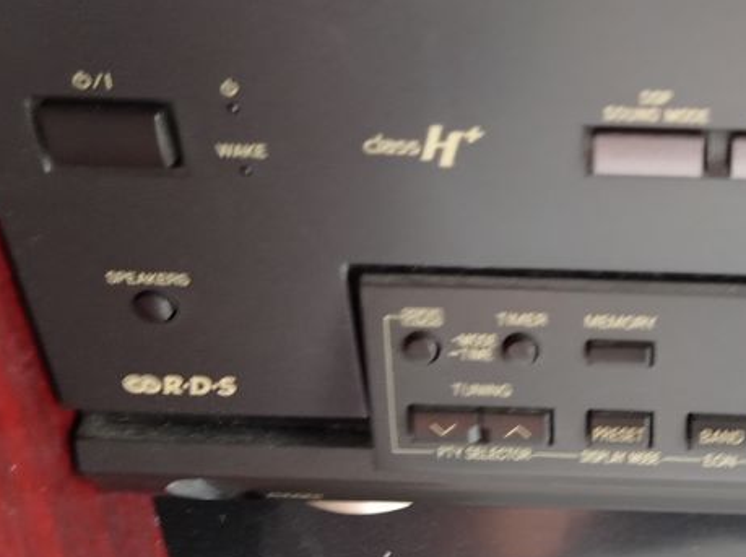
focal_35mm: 61
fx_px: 1313
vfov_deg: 23.7
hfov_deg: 30.4
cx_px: 668
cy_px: 135
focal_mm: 4.74
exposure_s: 1/33.3
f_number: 1.79
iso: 443
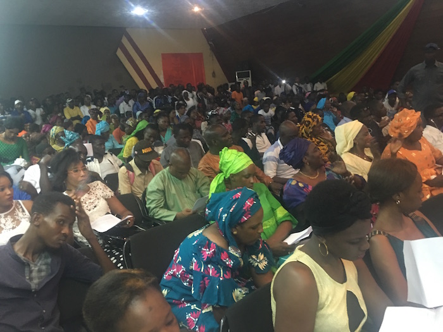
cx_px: 222
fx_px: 371
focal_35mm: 29
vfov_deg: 48.2
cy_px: 166
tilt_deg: -10.5
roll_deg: +4.9
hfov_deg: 61.7
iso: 125
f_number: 2.2
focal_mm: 4.15
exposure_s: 1/8
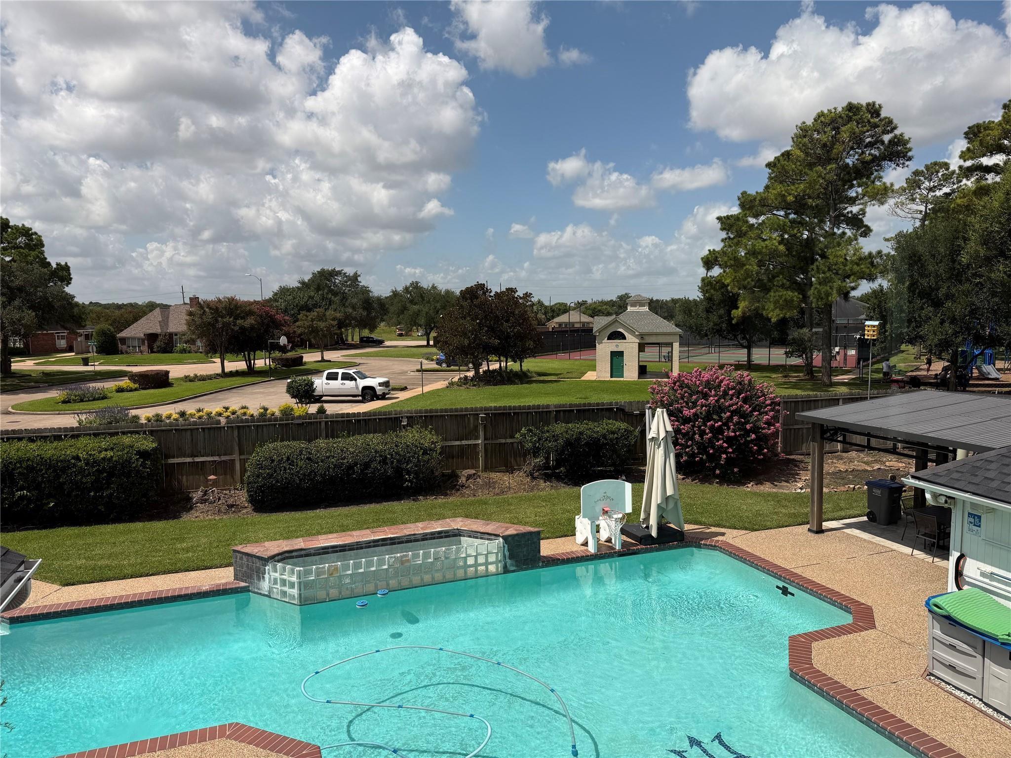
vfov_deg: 56.8
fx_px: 701
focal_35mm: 24
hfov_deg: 71.6
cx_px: 506
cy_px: 379
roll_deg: +0.8
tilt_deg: -5.0
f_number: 1.78
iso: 80
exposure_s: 1/4975
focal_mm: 6.76
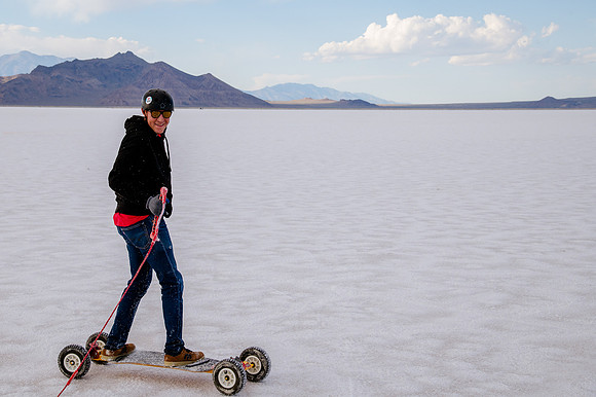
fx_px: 1026
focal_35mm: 62
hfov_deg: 32.3
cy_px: 160
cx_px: 241
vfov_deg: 21.9
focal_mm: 52
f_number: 8
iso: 250
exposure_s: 1/1000
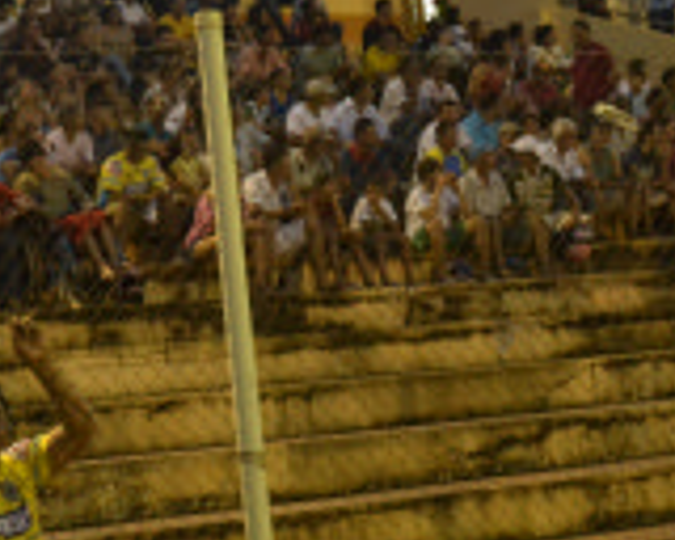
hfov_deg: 15.5
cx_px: 105
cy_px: 146
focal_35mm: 123
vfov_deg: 12.5
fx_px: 2457
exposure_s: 1/80
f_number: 4
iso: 3200
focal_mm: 28
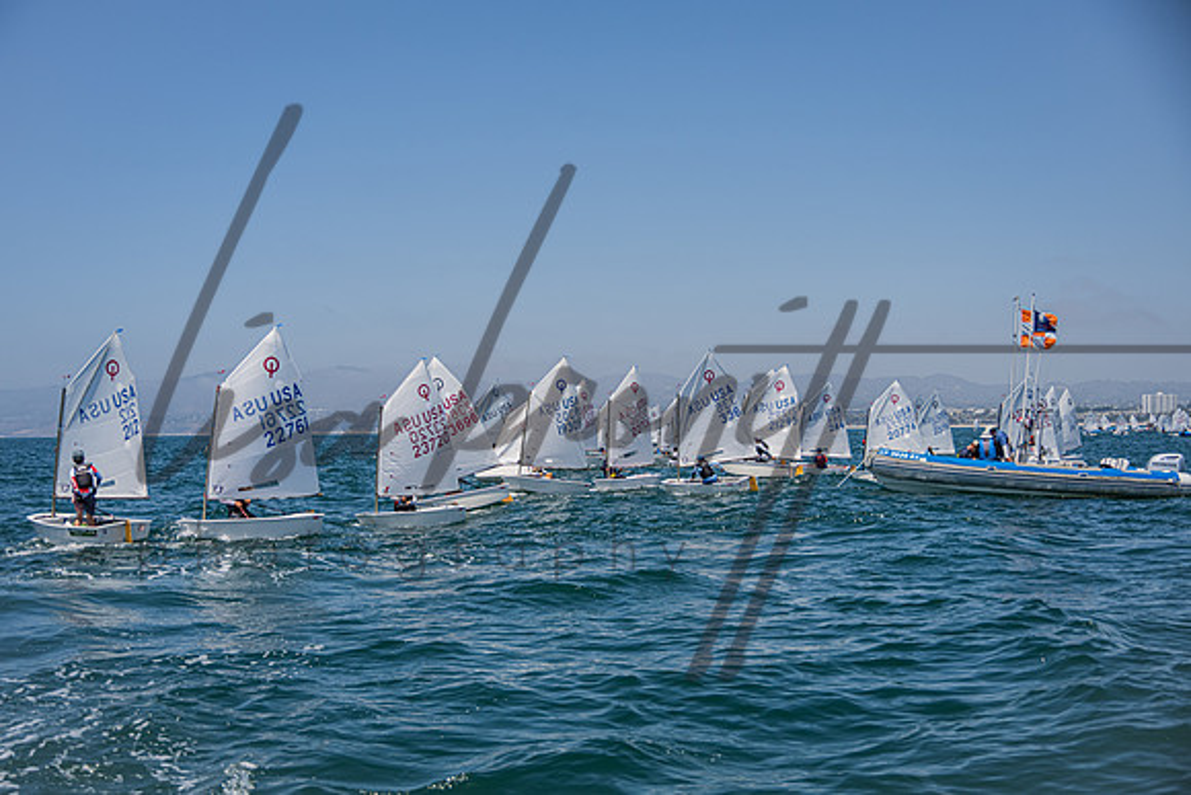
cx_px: 562
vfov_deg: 29.6
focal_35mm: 45
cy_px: 419
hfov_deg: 43.2
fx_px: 1505
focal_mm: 43
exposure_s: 1/2000
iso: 250
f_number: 5
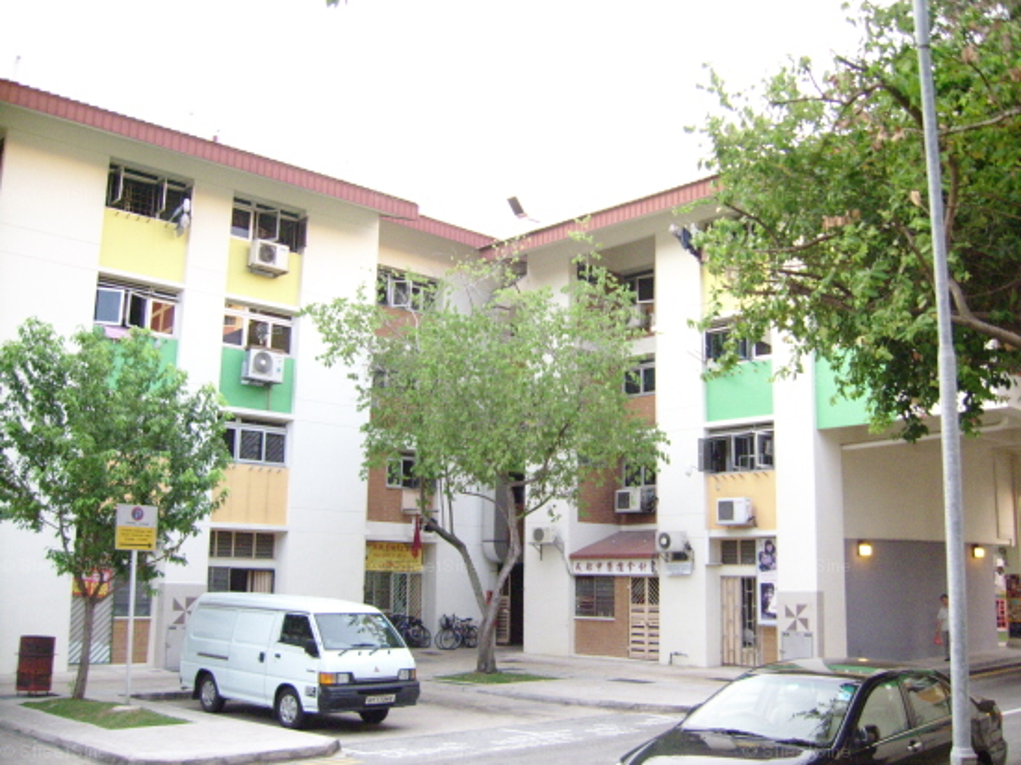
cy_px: 382
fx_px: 1032
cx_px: 510
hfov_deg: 52.6
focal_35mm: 35
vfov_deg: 40.7
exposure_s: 1/125
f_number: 2.8
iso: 400
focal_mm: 5.95
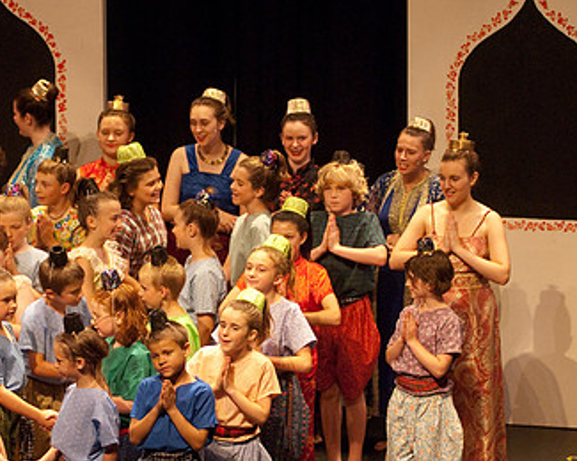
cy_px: 280
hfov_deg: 9.6
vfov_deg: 7.7
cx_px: 147
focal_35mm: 201
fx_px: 3432
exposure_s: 1/125
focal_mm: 80
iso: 1000
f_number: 2.8
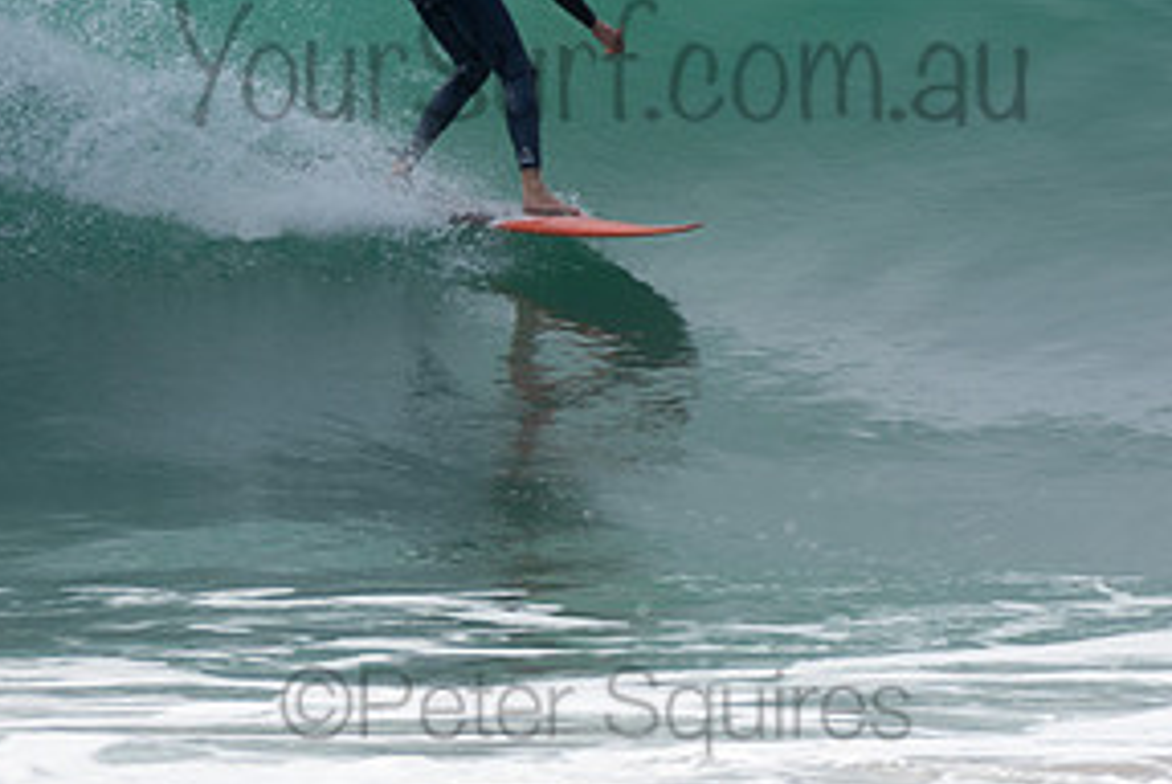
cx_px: 596
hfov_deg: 1.4
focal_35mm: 1515
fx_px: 49371
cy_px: 27
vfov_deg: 0.9
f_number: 5.6
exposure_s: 1/640
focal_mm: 500
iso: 125
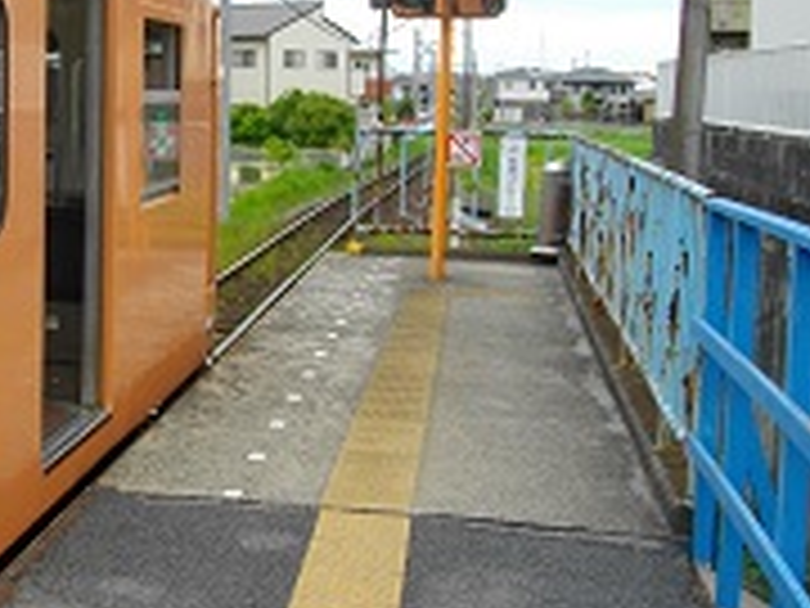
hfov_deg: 27.1
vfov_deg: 21.3
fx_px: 1615
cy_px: 234
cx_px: 70
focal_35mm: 69
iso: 100
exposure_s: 1/160
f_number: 5.5
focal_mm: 5.7
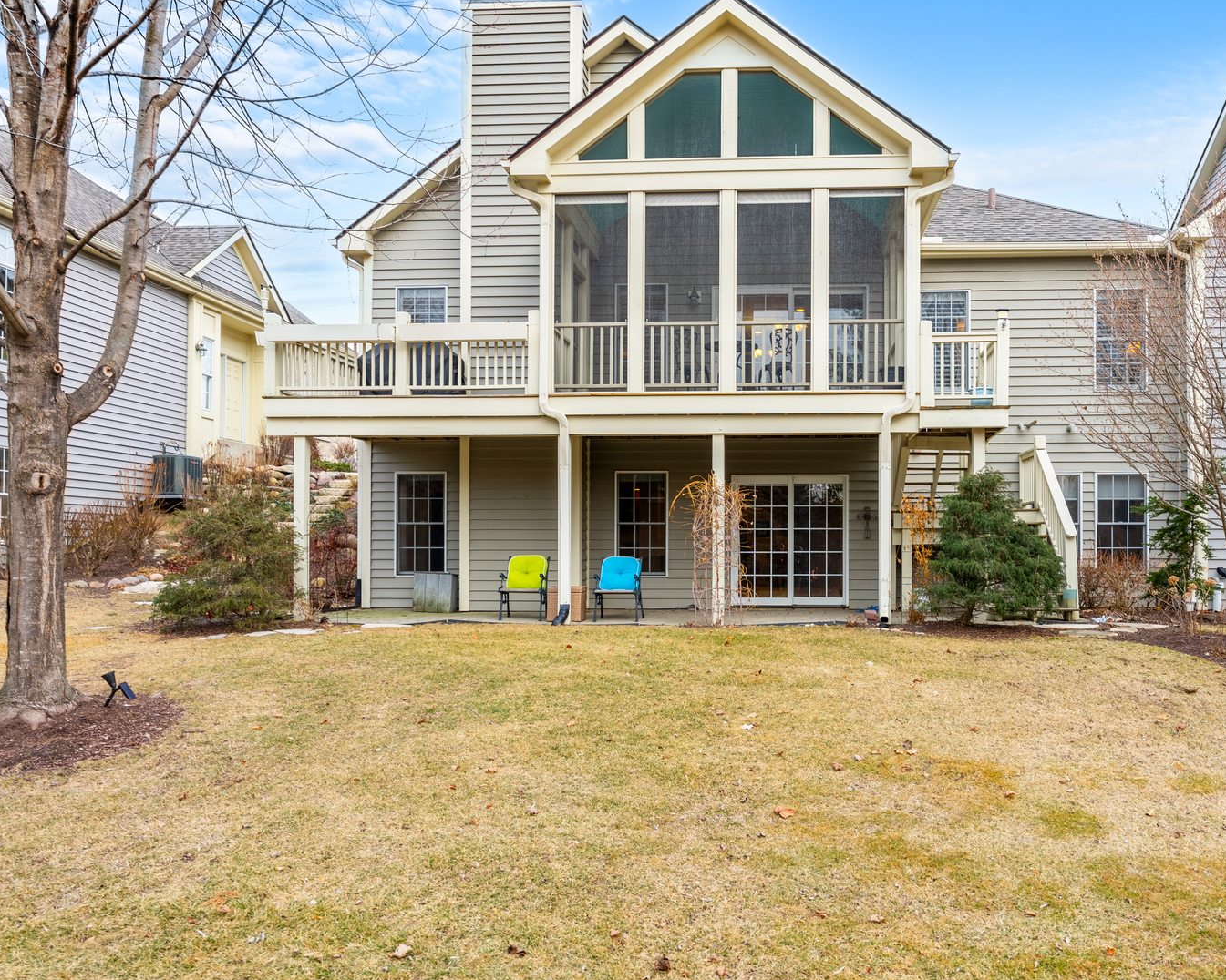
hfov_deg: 64.3
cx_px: 737
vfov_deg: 53.9
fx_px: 964
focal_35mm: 27
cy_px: 490
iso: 100
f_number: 4
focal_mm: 23.5
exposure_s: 1/400
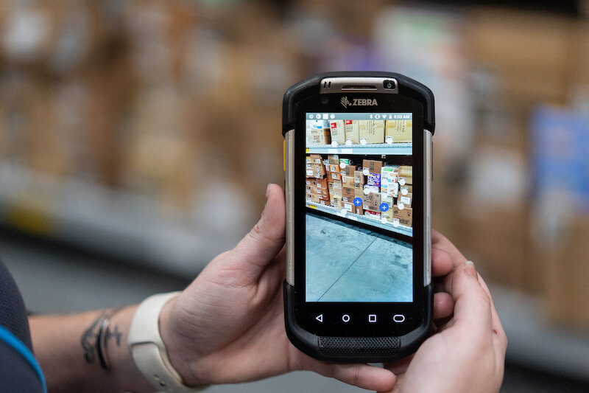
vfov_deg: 24.6
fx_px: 900
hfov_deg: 36.3
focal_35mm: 55
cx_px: 294
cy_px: 196
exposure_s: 1/640
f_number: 1.8
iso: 1600
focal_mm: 55
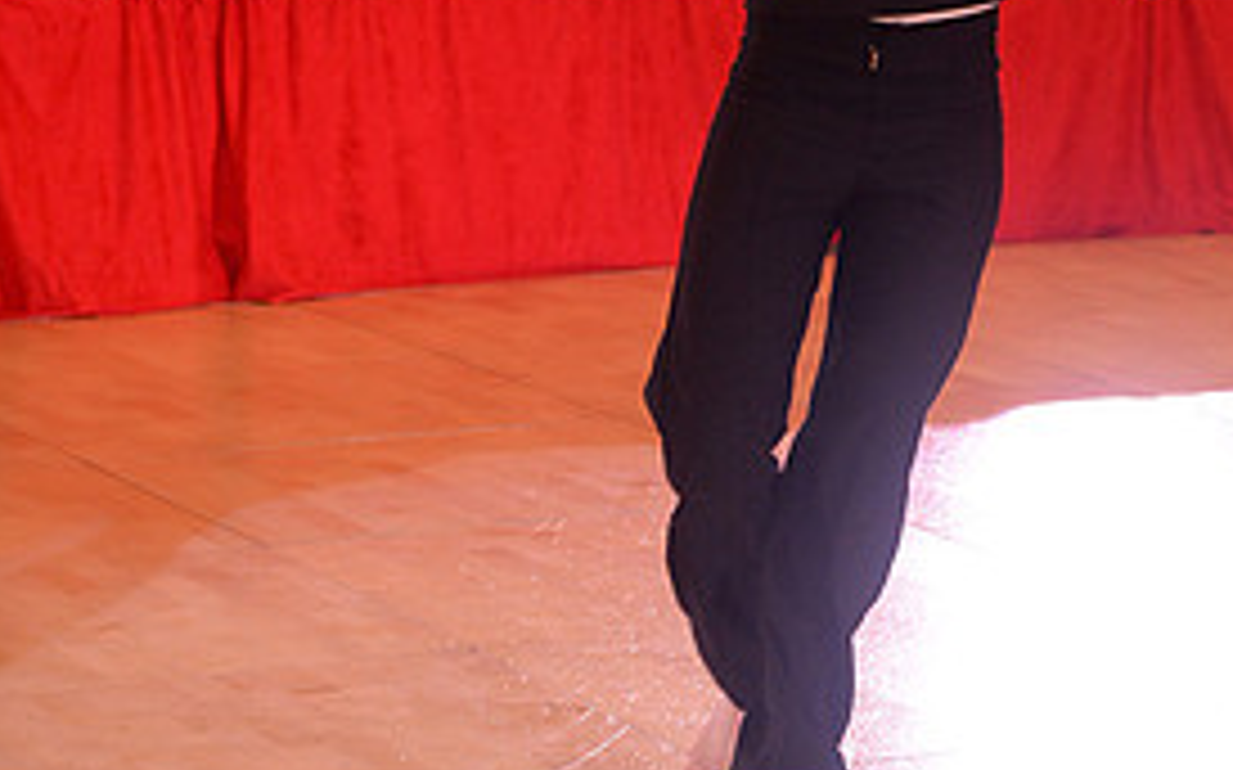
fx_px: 6147
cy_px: -167
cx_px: 857
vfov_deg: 7.1
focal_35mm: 183
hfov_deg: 11.4
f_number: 4.5
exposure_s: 1/250
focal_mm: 85
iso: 2000
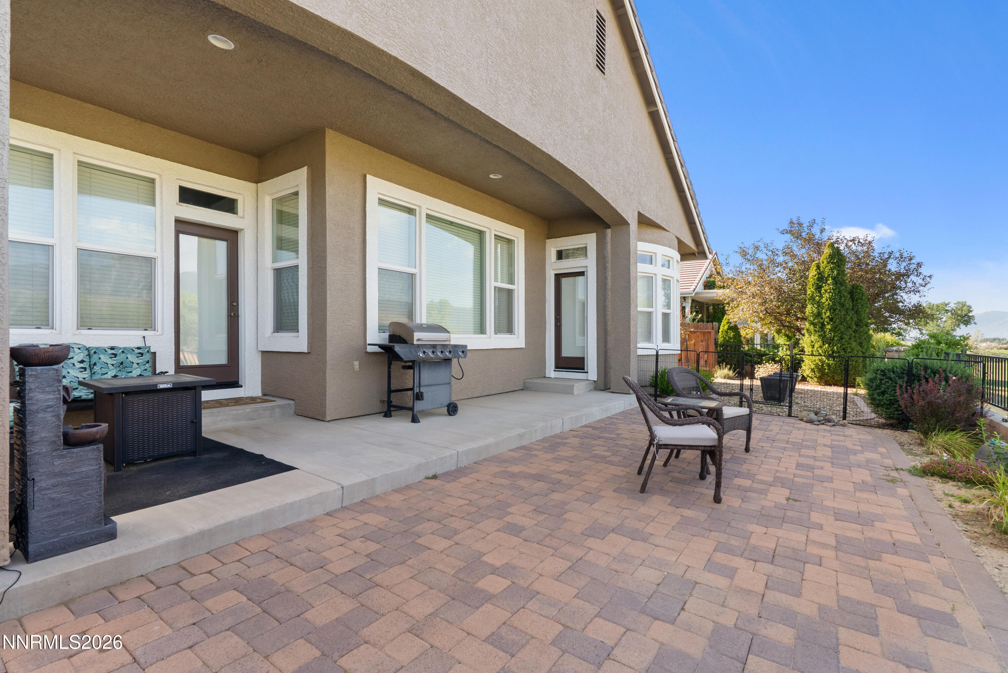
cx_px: 504
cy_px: 336
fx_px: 448
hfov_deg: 96.7
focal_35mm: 16
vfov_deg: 73.8
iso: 640
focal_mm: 16
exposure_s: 1/30
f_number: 13
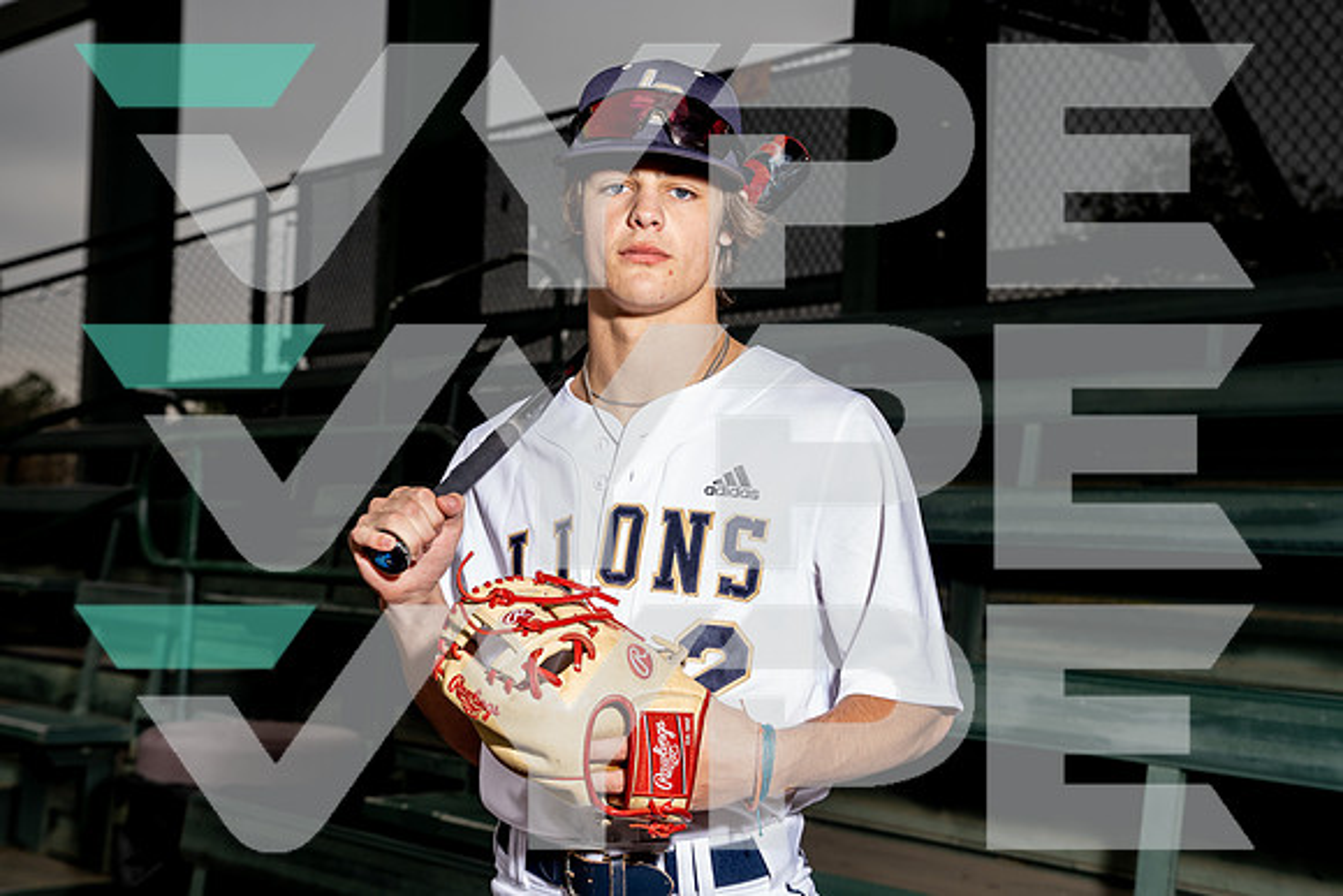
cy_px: 448
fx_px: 2052
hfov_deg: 36.2
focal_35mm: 55
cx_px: 672
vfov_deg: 24.6
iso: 200
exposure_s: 1/250
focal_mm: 55
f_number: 6.3
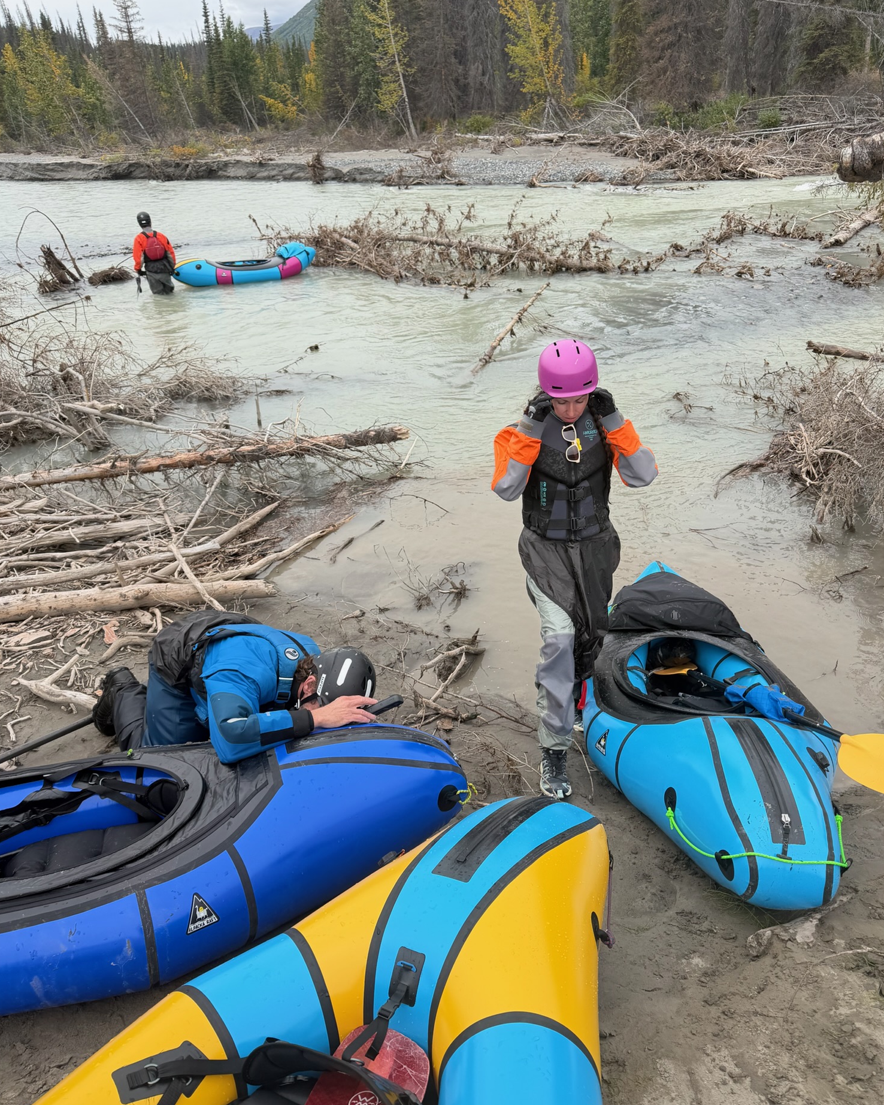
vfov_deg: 66.0
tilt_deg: -26.2
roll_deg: +3.9
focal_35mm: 26
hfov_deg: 54.9
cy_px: 544
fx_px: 850
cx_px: 452
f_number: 1.78
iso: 80
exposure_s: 1/1553
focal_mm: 6.76
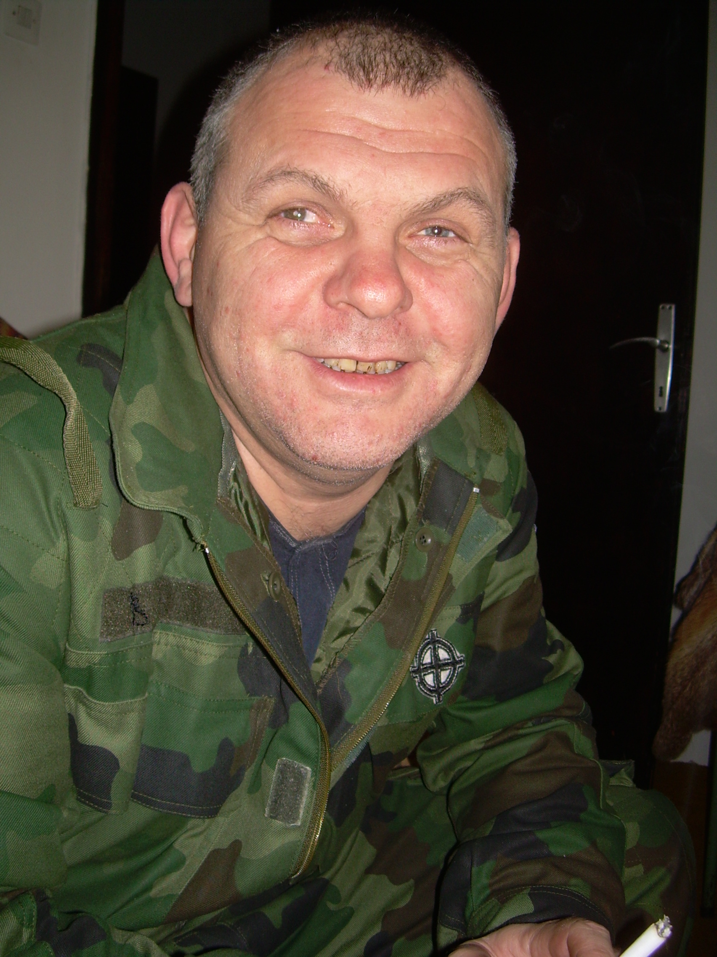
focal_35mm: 38
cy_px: 478
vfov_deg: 49.0
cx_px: 358
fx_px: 1049
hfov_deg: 37.7
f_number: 2.8
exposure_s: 1/60
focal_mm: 6.3
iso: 50
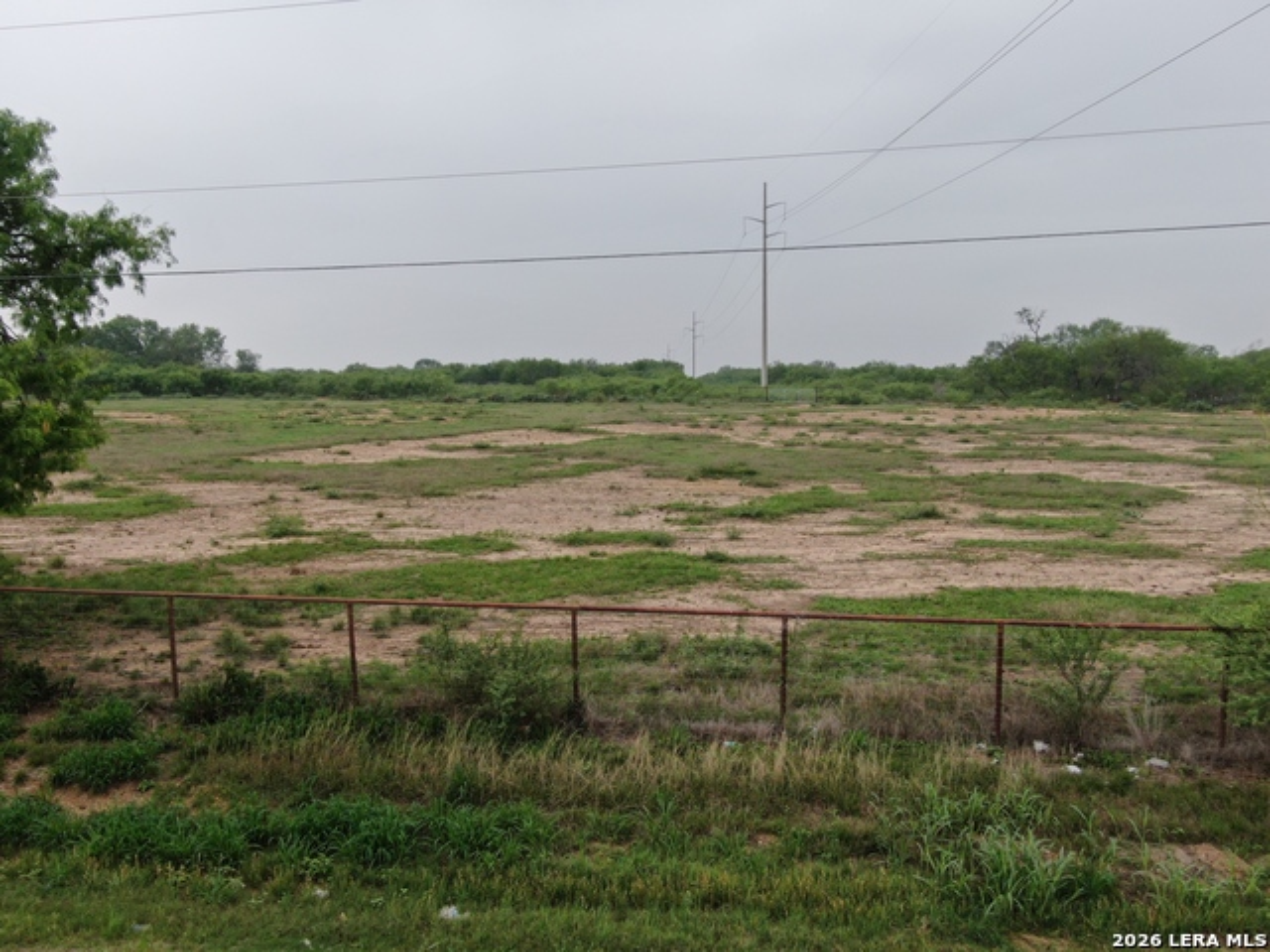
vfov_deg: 42.9
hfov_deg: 55.4
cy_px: 476
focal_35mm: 33
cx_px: 635
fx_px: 1211
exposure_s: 1/400
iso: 100
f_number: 3.2
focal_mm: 5.57
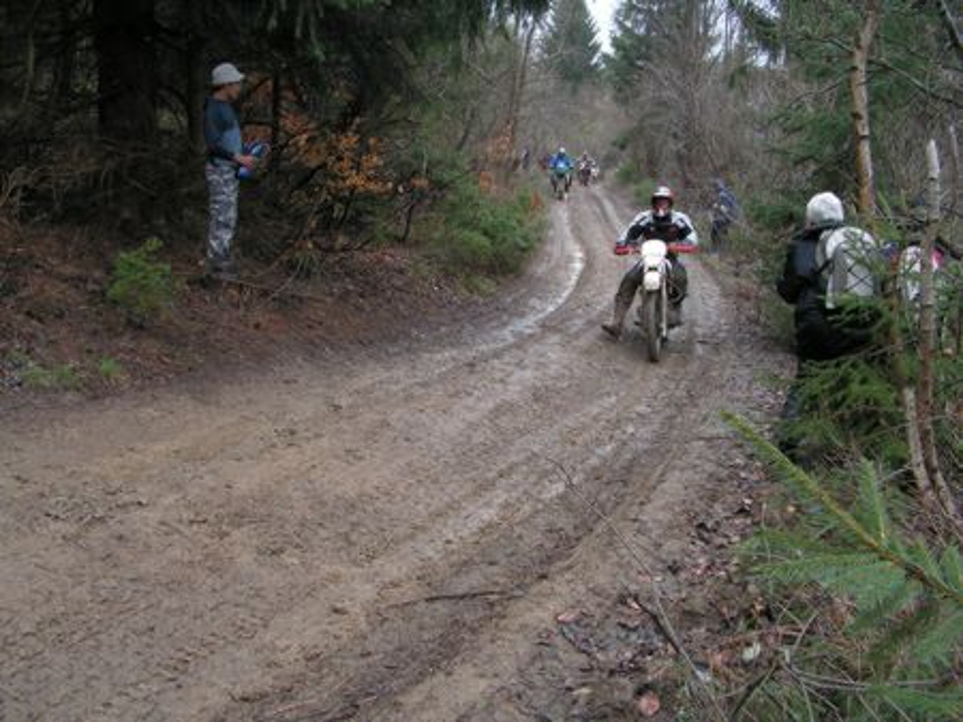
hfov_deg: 51.4
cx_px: 482
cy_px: 361
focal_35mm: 36
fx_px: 1001
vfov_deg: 39.6
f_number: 3.2
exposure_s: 1/125
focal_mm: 6
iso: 50
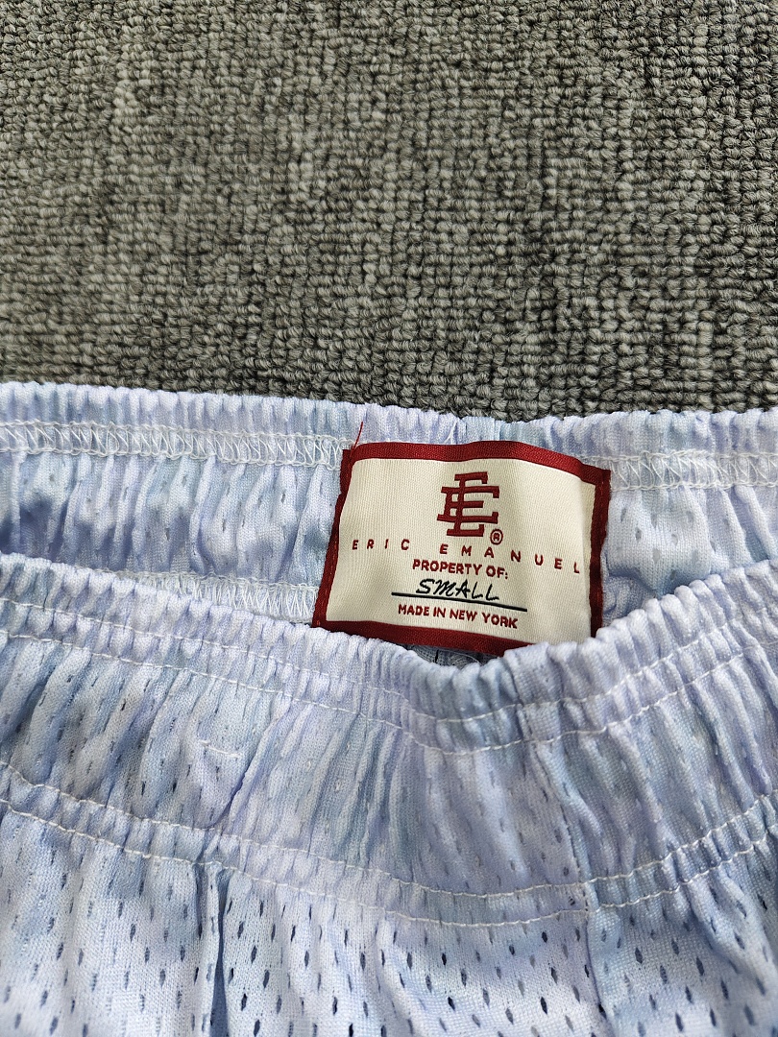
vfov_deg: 71.6
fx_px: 719
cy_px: 518
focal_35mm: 24
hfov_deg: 56.8
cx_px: 389
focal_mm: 5.56
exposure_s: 1/100
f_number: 1.88
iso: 922
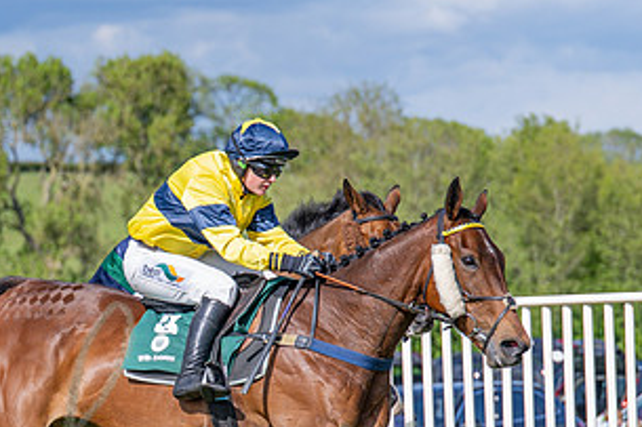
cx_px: 305
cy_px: 361
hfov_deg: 6.6
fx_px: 5596
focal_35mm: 314
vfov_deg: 4.4
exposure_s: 1/1600
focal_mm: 87
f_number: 2.8
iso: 80
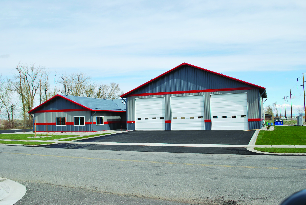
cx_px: 153
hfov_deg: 57.2
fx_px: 281
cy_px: 102
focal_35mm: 33
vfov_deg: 40.1
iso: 100
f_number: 8
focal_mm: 22
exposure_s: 1/250
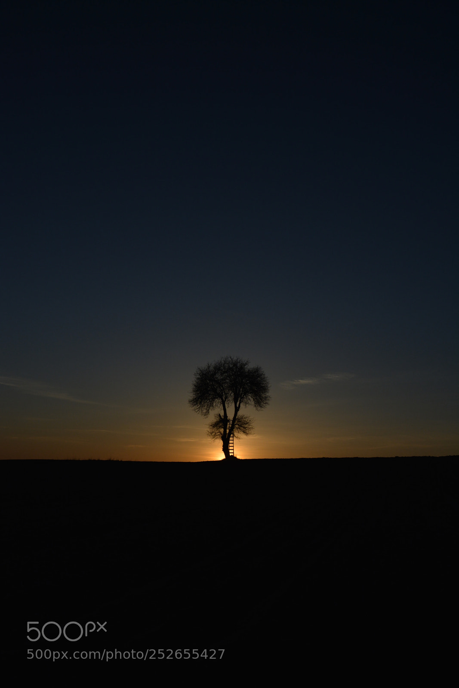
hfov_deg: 41.7
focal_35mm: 32
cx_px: 230
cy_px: 344
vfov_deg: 59.5
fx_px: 602
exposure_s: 1/4000
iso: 200
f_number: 5.6
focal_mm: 21
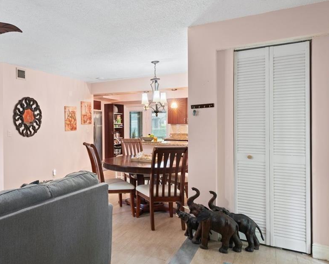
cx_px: 56
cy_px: 127
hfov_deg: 58.1
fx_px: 263
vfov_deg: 53.2
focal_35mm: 27
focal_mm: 14
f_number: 8
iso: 200
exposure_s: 2.5
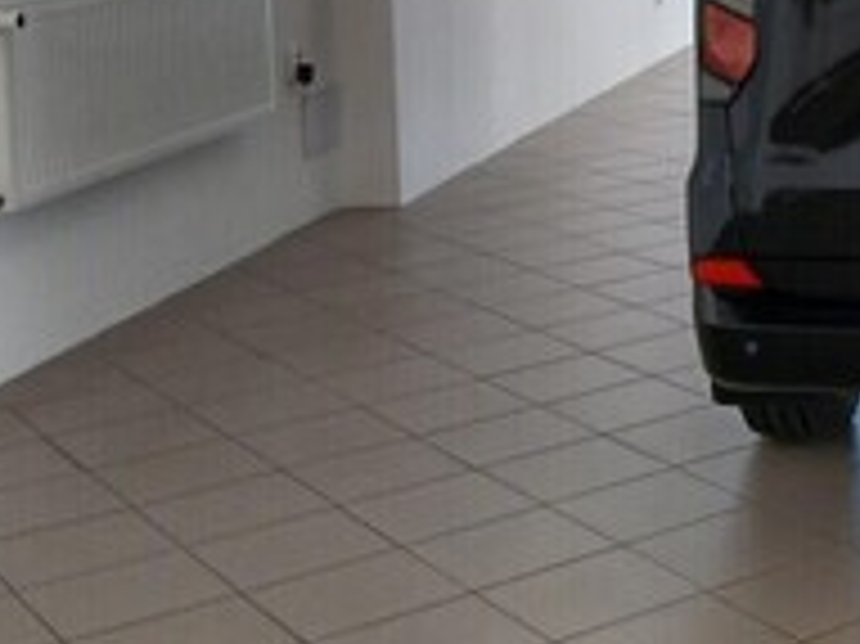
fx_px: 1862
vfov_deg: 18.8
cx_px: 1135
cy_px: -74
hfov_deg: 23.0
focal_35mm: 75
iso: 64
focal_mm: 3.98
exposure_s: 1/50
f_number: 1.8
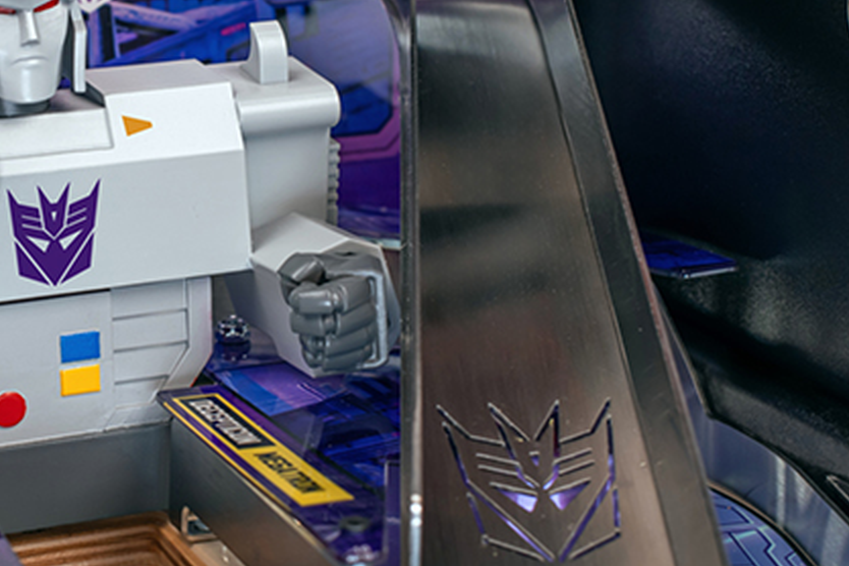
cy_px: 208
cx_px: 140
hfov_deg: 20.3
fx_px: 2335
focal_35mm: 99
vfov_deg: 13.8
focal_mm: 50
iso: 320
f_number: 6.3
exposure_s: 1/80
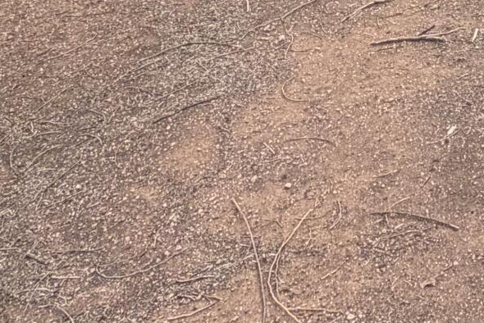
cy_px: -436
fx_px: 995
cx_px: 704
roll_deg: +0.6
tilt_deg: -2.9
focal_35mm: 74
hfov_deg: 22.8
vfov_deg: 13.7
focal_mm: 2.22
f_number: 2.2
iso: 40
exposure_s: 1/770
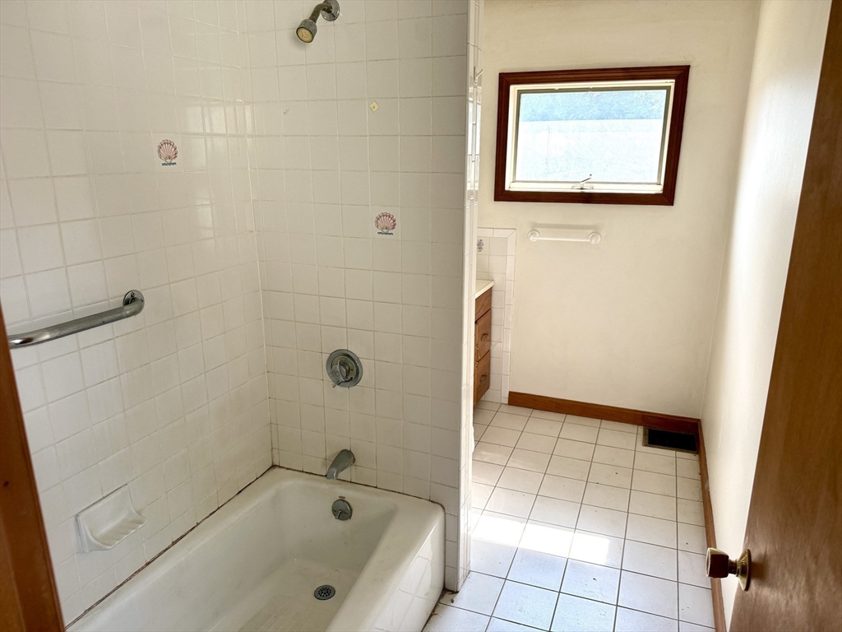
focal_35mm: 24
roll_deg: -0.6
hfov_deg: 71.6
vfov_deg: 56.8
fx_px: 584
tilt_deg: -14.4
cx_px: 421
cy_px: 316
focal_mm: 6.76
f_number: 1.78
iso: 160
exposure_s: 1/243
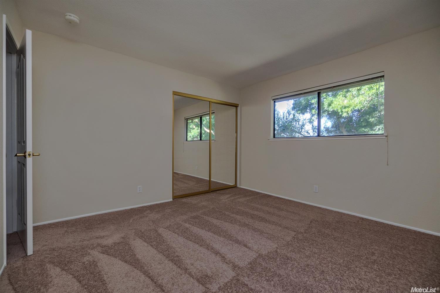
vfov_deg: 77.3
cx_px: 220
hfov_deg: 100.4
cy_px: 146
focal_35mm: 15
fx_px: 183
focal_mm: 10
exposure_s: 1/30
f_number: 5
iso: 100
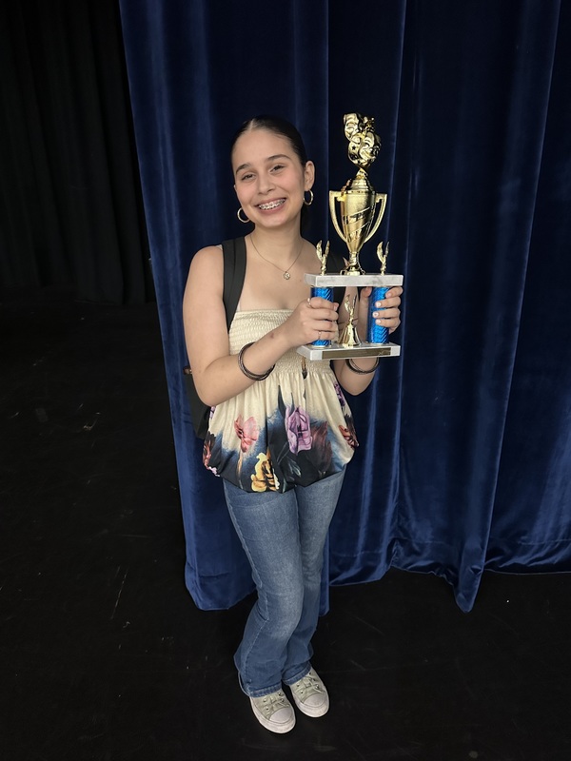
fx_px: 528
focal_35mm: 24
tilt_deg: -19.5
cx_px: 286
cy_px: 380
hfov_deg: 56.8
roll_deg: +1.1
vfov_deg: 71.6
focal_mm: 6.86
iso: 800
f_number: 1.78
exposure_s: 1/60
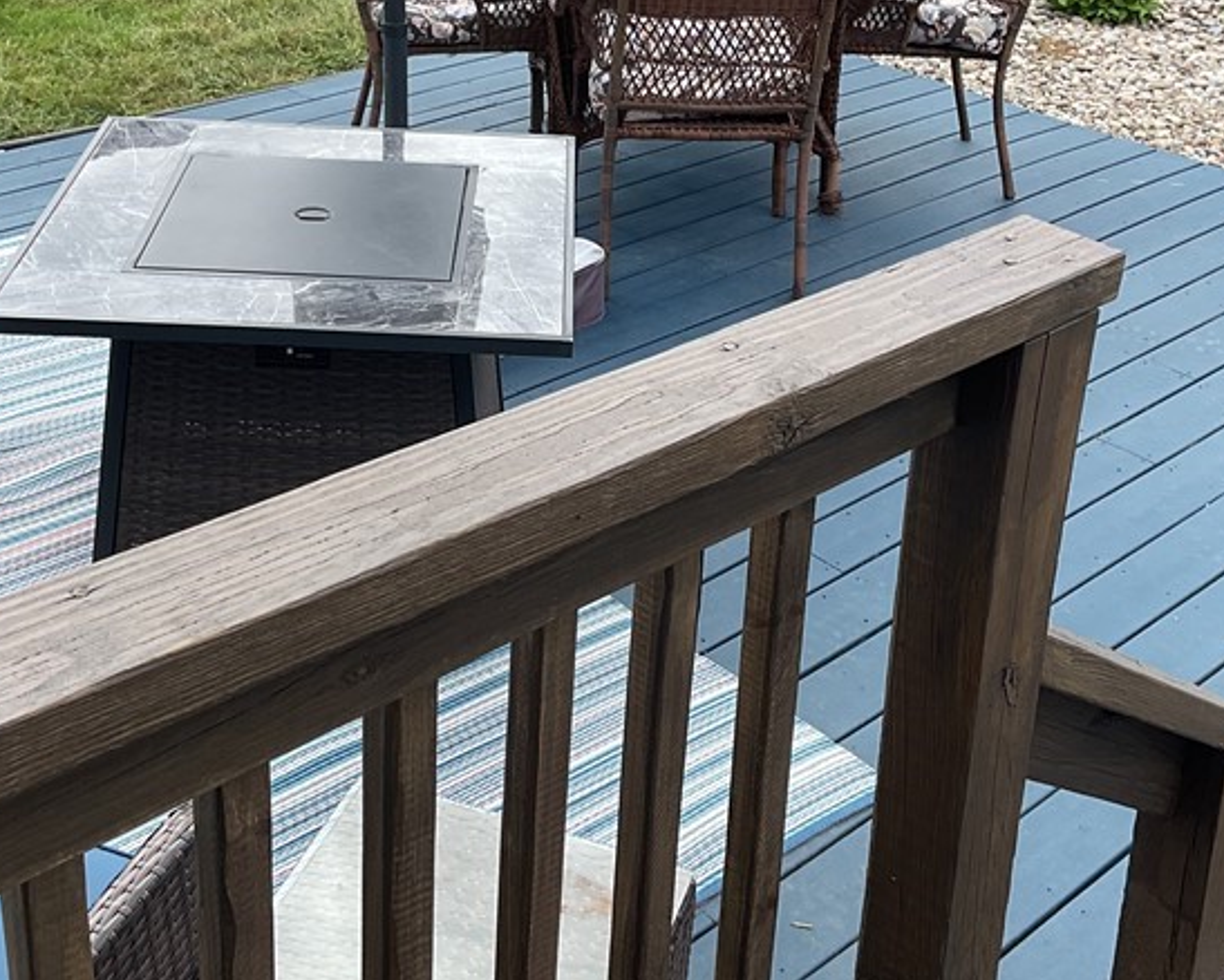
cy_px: 313
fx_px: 1921
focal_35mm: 53
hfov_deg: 35.3
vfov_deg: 28.4
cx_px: 575
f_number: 1.8
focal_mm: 3
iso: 16
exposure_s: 1/469
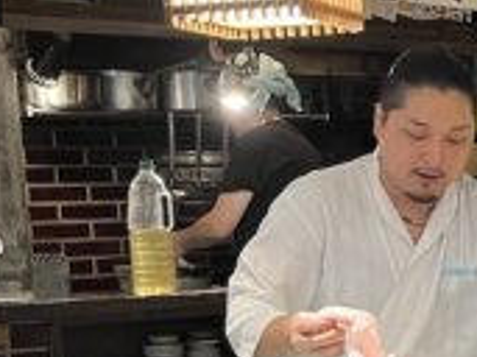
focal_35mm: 114
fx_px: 1570
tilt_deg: -8.5
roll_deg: +1.8
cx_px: 563
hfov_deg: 16.6
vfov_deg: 12.6
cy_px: 448
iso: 160
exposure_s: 1/50
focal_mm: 5.1
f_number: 1.6
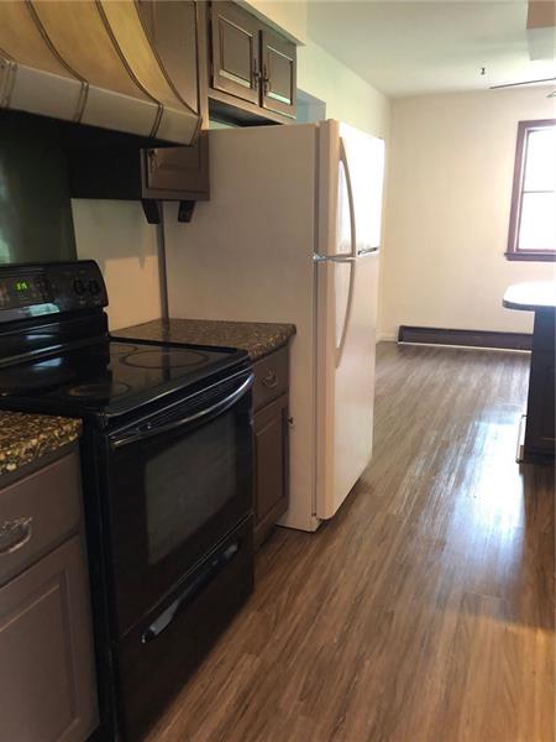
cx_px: 278
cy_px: 371
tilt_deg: -16.6
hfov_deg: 49.7
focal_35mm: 28
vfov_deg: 63.4
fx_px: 600
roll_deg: -1.3
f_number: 1.8
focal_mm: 4
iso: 100
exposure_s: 1/11
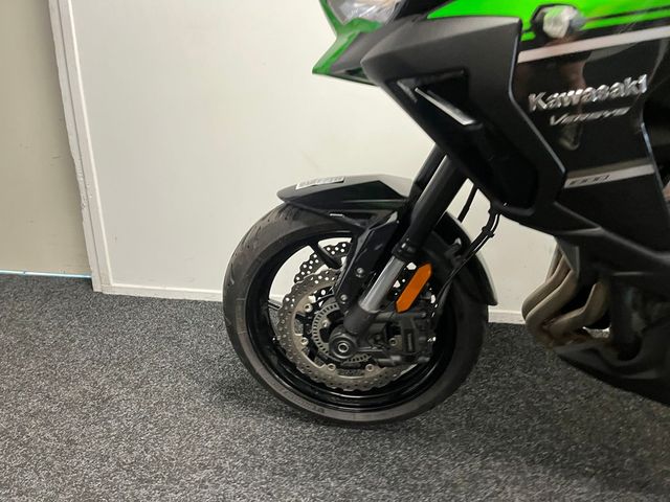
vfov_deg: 53.1
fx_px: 503
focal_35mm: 26
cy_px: 251
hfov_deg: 67.3
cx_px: 335
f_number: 1.6
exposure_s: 1/50
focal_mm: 5.1
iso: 320
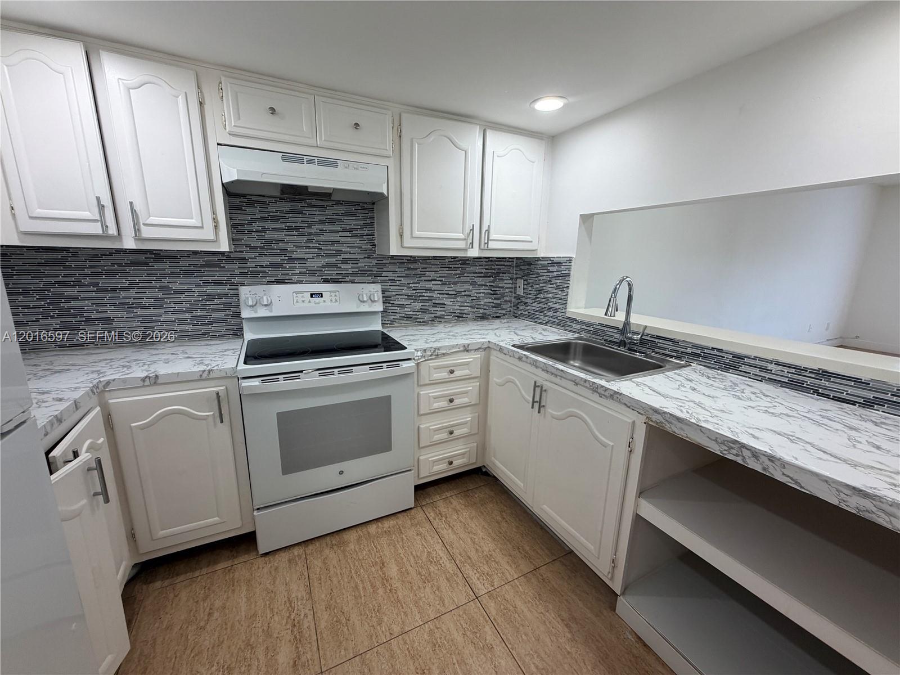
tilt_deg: -13.9
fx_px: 364
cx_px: 450
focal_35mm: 14
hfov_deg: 102.1
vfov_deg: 85.7
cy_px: 338
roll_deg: +0.8
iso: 160
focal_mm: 2.22
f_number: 2.2
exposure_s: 1/120
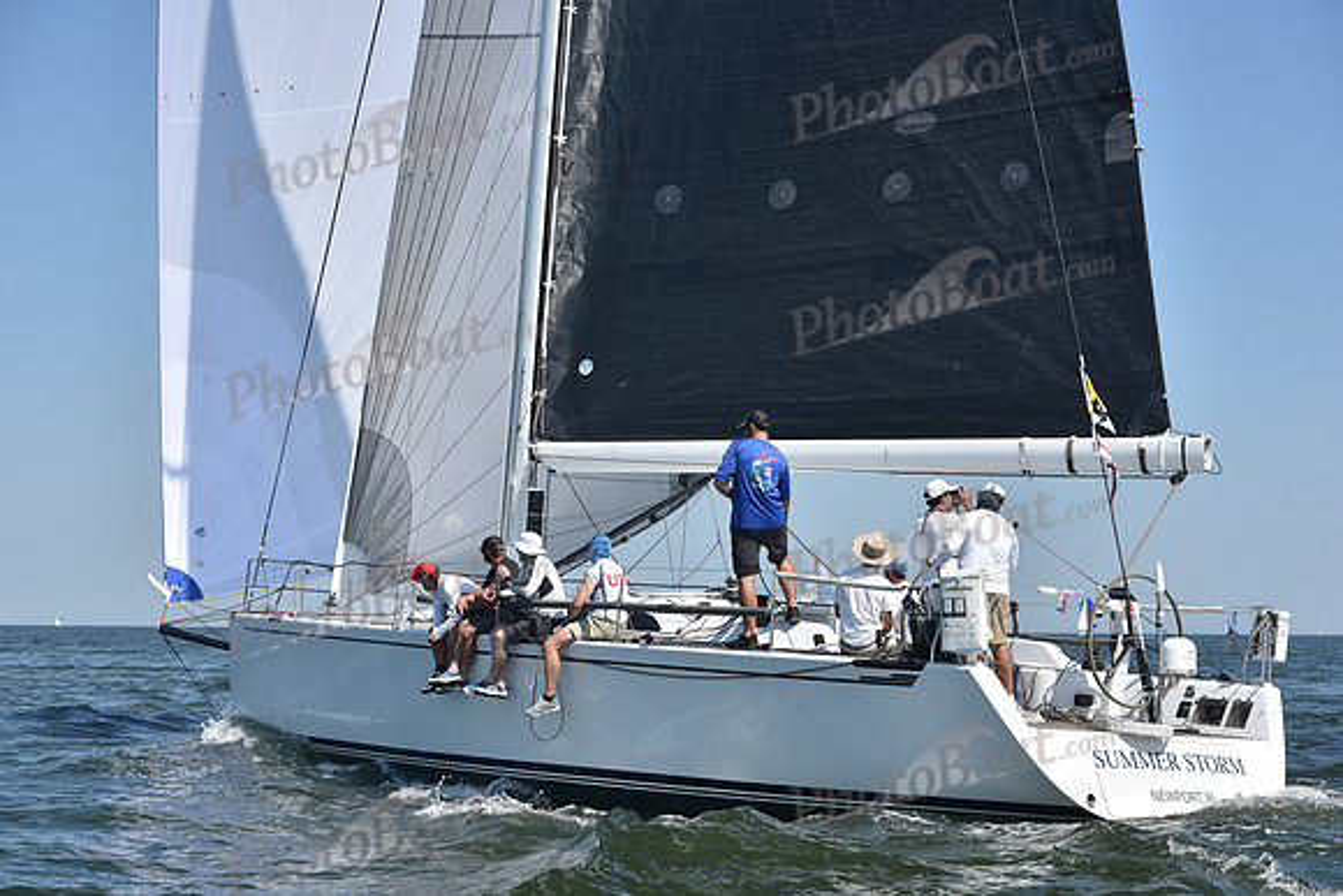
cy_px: 448
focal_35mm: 70
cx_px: 672
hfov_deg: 28.8
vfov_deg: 19.5
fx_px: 2612
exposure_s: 1/1250
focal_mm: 70
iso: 250
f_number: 7.1
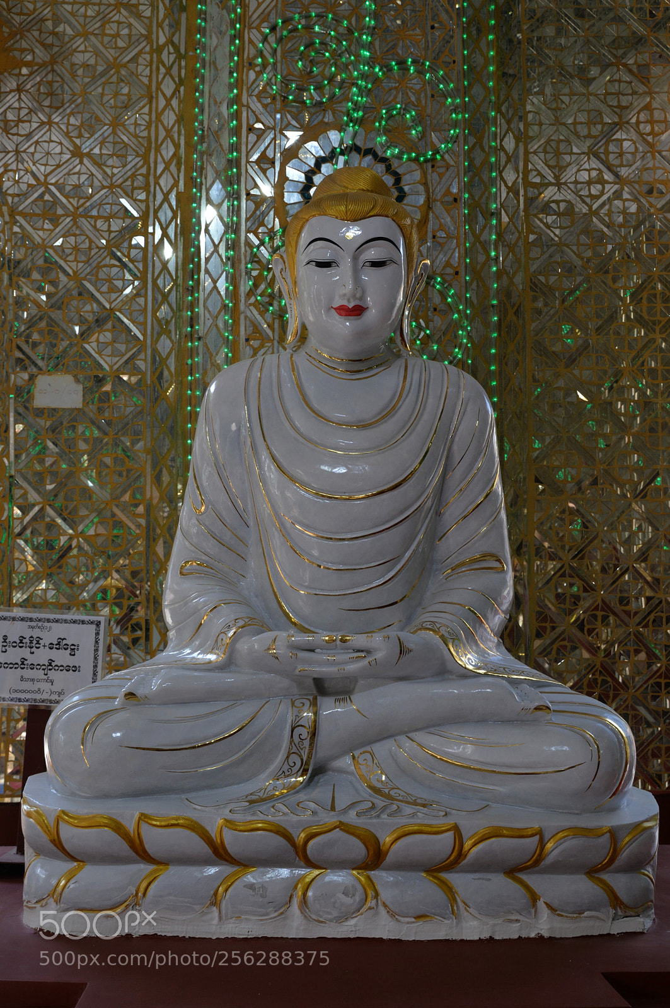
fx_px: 1007
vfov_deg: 53.2
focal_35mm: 36
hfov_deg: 36.8
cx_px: 335
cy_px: 504
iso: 400
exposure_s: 1/30
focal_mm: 36
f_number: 7.1
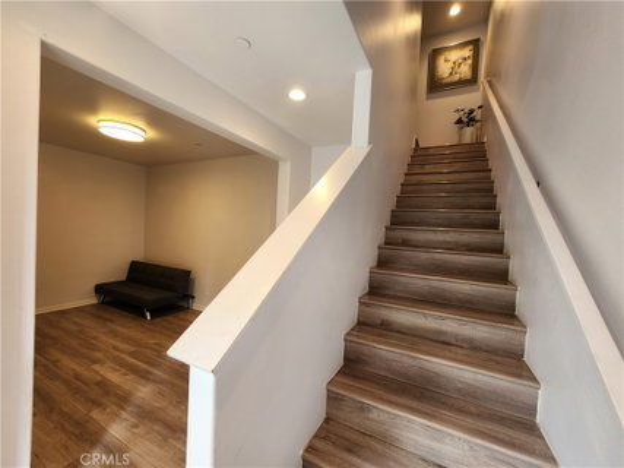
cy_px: 234
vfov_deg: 89.9
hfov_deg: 106.2
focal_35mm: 13
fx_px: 234
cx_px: 312
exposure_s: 1/60
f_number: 2.2
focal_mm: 2.2
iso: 64
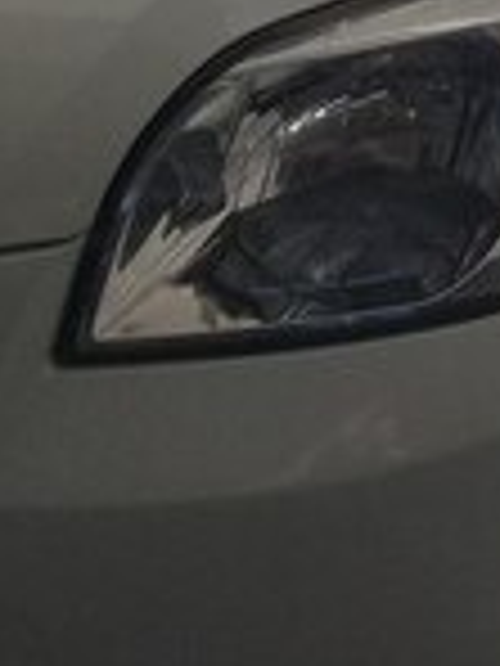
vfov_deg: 17.7
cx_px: 613
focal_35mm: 104
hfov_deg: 13.8
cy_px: -198
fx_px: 2003
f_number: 2.2
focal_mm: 3.3
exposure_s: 1/50
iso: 50
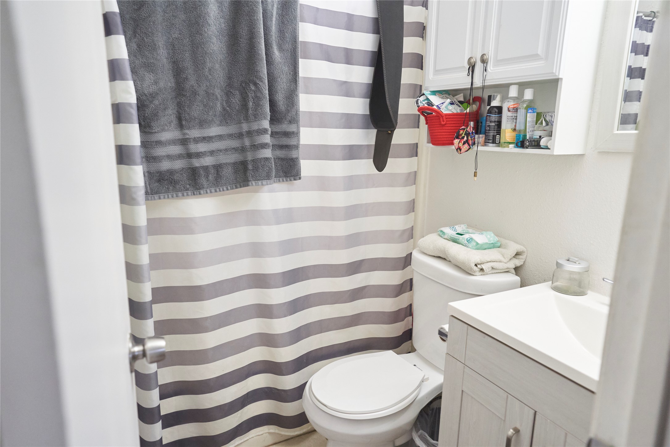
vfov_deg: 53.1
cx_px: 335
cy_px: 224
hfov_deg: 73.7
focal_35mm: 24
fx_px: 447
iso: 3200
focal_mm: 24
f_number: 2.8
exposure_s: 1/125
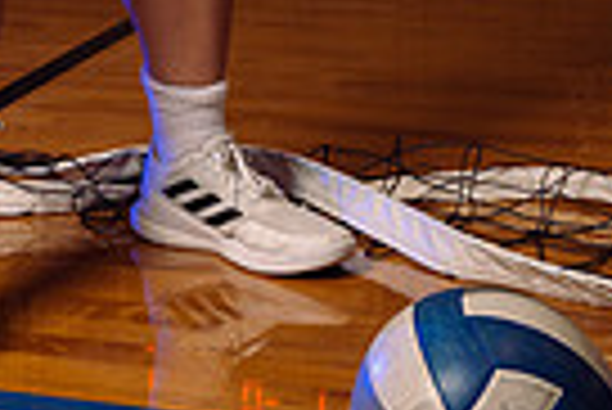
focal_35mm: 129
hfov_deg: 15.7
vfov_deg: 9.6
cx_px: 94
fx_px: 2195
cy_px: -545
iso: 250
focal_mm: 39
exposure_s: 1/200
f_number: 8
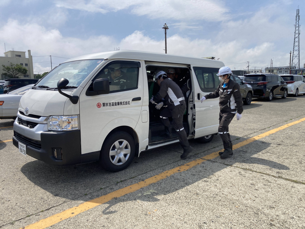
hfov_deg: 63.4
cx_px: 152
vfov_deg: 49.7
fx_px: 247
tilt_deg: -6.4
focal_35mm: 28
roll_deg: +0.3
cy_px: 114
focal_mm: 3.99
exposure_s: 1/3247
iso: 25
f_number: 1.8
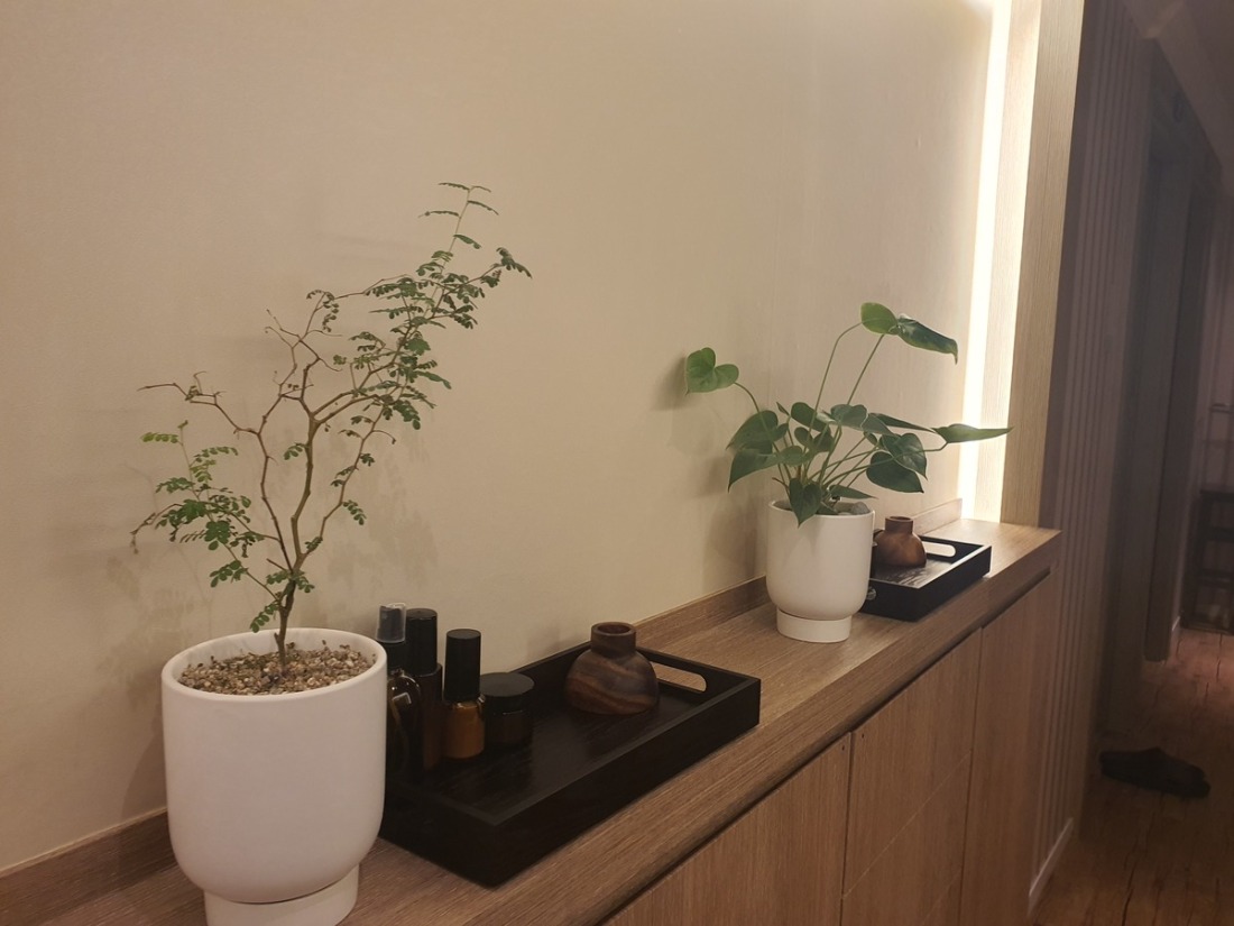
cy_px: 463
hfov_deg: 67.3
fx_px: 927
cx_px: 617
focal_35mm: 26
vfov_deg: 53.1
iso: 200
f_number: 2.4
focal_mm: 4.3
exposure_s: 1/40
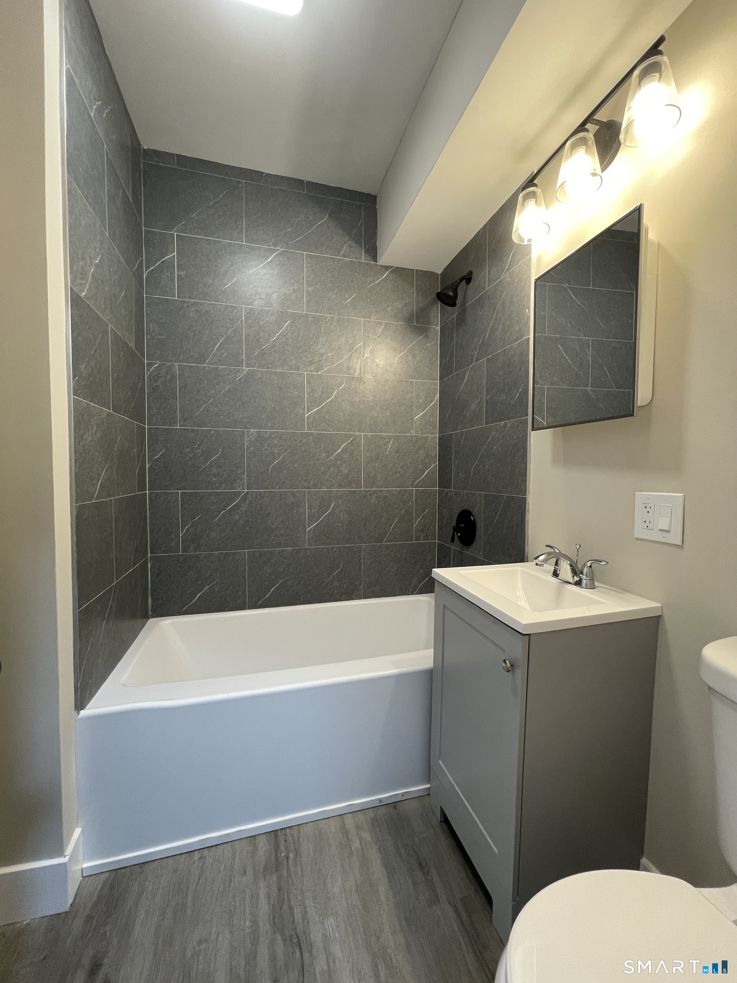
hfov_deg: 89.9
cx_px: 368
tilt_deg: -3.3
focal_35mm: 13
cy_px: 492
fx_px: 369
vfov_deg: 106.2
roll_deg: -0.2
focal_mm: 1.54
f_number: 2.4
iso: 160
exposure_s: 1/60
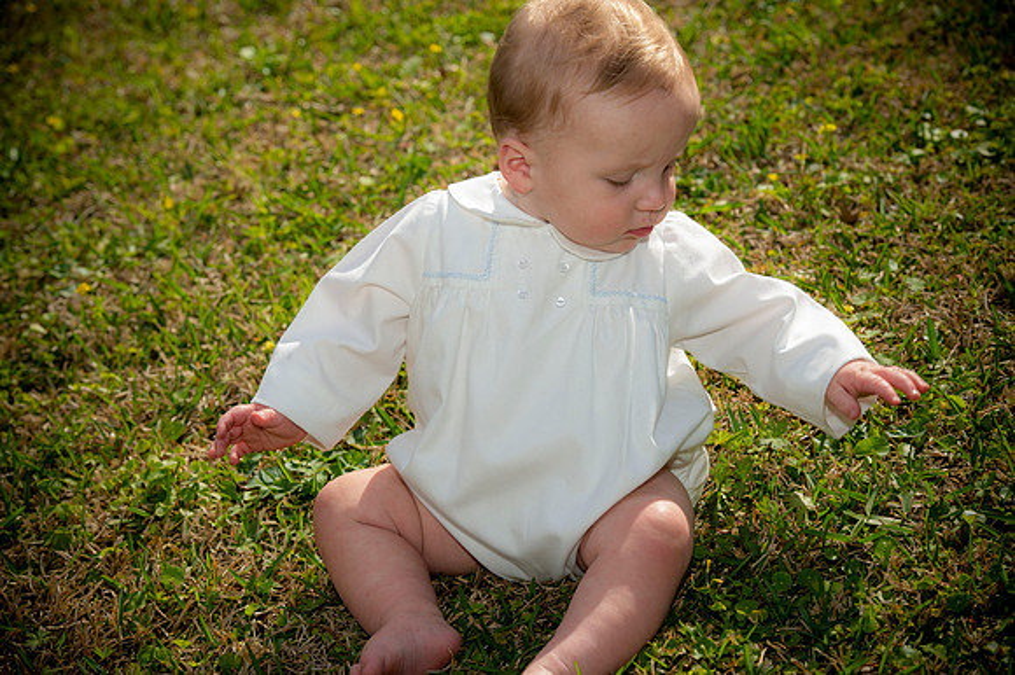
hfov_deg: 18.3
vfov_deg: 12.2
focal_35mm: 112
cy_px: 338
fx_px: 3156
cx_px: 508
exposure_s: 1/250
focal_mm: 112
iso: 50
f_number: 6.3
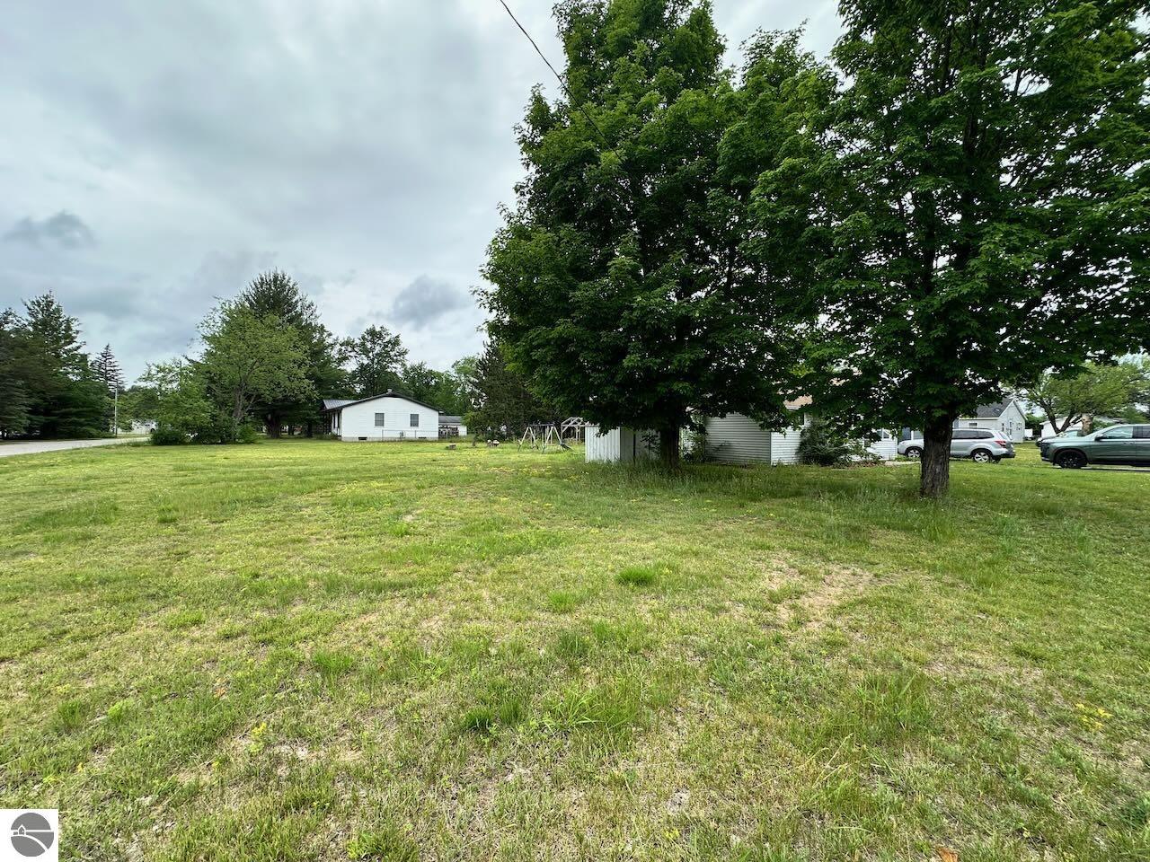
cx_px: 575
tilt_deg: +0.4
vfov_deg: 85.7
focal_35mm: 14
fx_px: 465
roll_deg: -0.7
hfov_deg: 102.1
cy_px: 431
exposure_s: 1/498
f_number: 2.2
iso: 40
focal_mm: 2.22
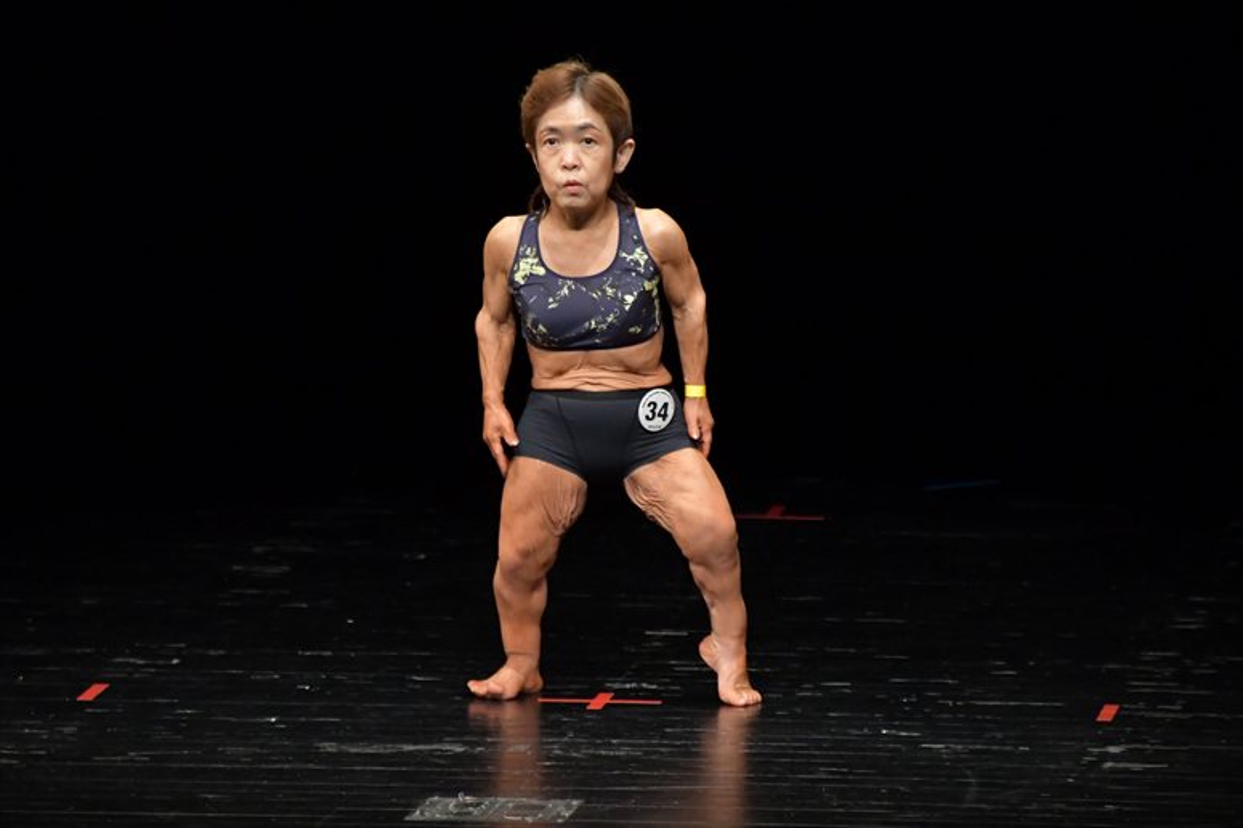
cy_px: 414
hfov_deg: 4.6
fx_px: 15530
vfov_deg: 3.1
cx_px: 622
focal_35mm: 450
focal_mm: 300
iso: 3200
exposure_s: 1/400
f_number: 5.6
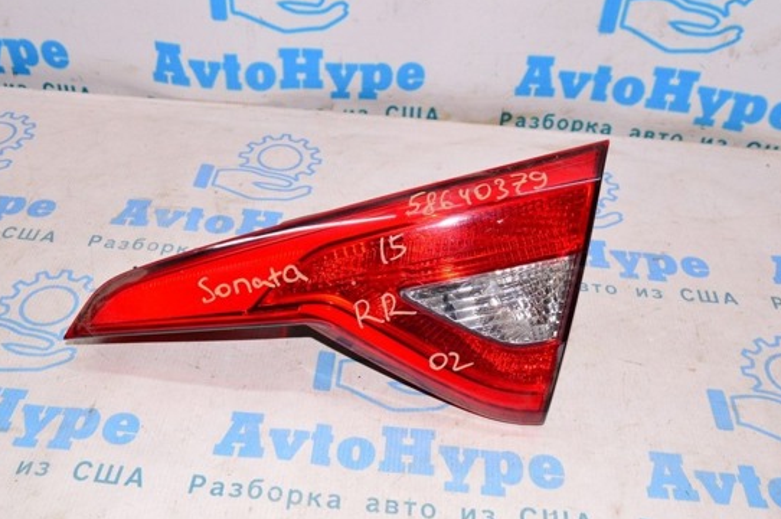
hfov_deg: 49.6
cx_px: 365
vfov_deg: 34.1
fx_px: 845
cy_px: 276
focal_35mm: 39
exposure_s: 1/200
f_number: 8
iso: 1600
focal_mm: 22
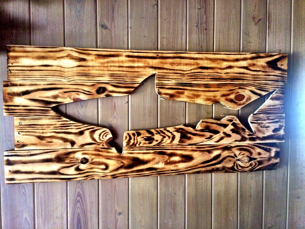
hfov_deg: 61.7
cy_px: 114
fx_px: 256
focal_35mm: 29
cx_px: 152
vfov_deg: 48.2
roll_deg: +0.8
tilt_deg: -3.0
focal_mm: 4.15
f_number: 2.2
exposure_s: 1/30
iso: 250
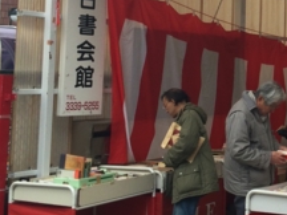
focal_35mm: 86
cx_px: 352
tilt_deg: +4.7
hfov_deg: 21.1
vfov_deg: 16.9
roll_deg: +0.6
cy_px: 19
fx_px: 713
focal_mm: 4.15
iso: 50
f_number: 2.2
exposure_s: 1/120
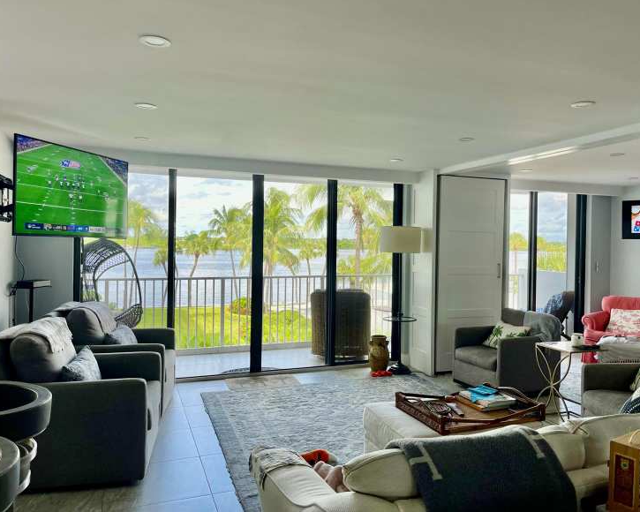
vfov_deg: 51.5
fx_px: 530
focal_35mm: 28
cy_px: 248
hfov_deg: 62.1
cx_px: 349
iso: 32
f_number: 1.6
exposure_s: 1/198
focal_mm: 5.1
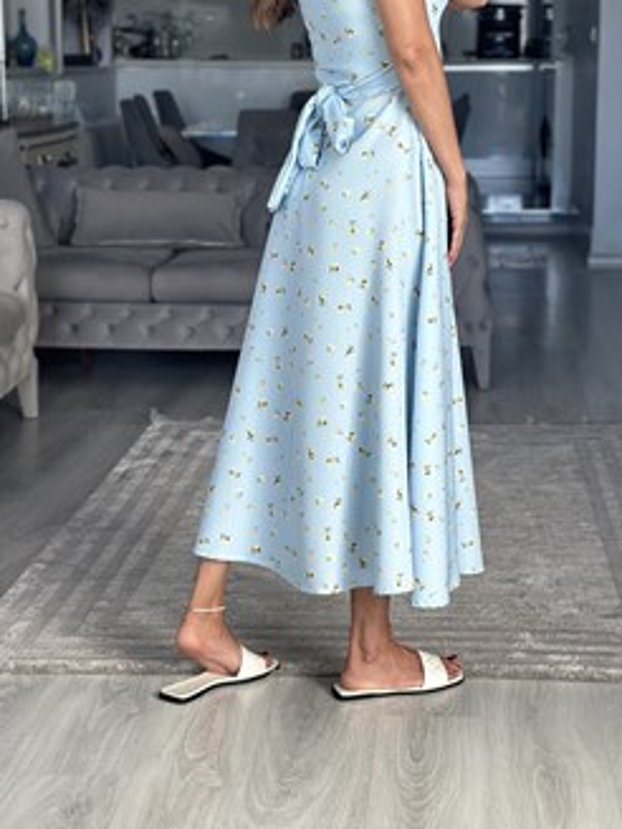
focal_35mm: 74
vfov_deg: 26.2
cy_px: 296
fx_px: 1773
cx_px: 336
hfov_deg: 19.9
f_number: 1.78
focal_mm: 6.86
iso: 100
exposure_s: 1/171
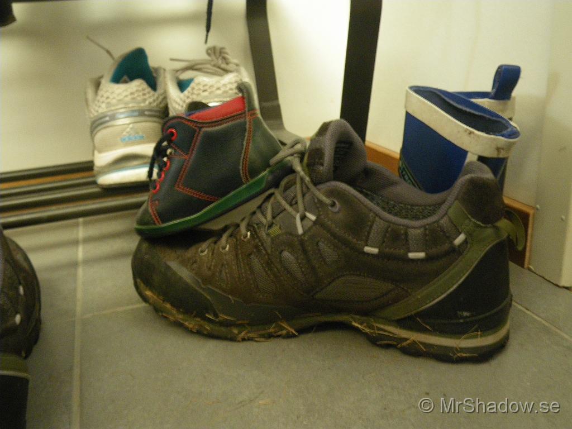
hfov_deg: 54.0
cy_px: 214
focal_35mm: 34
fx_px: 562
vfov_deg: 41.8
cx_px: 286
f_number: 3.8
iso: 400
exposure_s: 1/4
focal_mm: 6.1
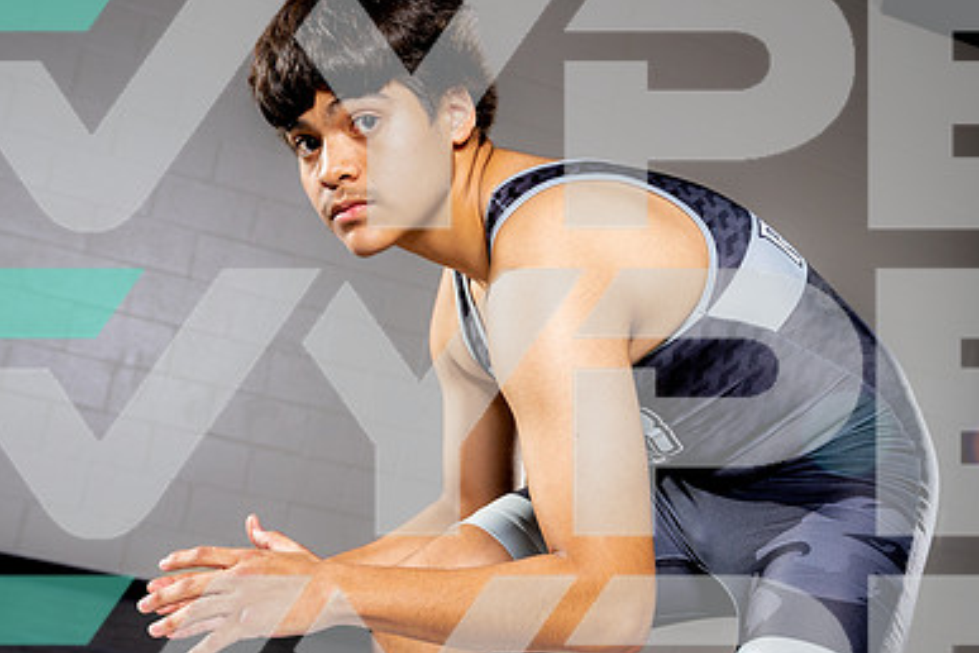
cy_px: 404
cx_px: 524
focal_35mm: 51
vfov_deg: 26.4
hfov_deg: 38.9
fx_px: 1387
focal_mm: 34
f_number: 5.6
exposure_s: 1/250
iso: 320
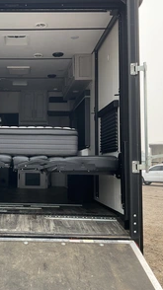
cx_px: 12
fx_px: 331
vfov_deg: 47.4
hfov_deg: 26.6
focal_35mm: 43
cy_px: 143
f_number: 1.8
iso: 25
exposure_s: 1/210
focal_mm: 3
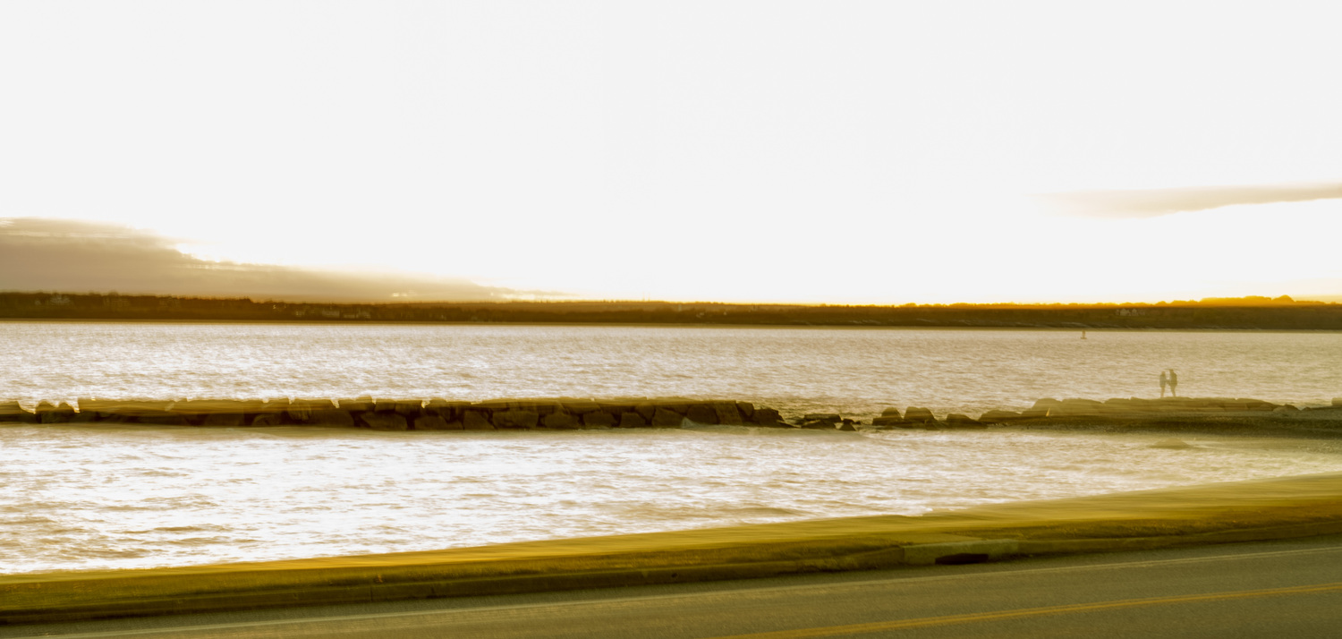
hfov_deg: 29.2
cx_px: 671
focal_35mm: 75
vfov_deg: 14.2
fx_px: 2572
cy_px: 309
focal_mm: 46
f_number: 16
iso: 500
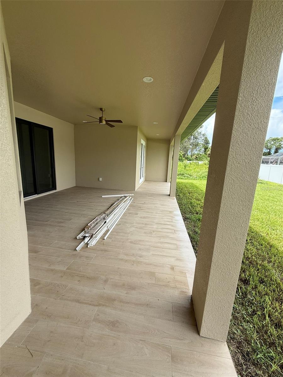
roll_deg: -4.5
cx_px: 142
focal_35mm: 14
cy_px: 188
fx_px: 153
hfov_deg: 85.7
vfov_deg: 102.1
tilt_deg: -9.1
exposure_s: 1/631
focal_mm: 2.22
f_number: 2.2
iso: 50
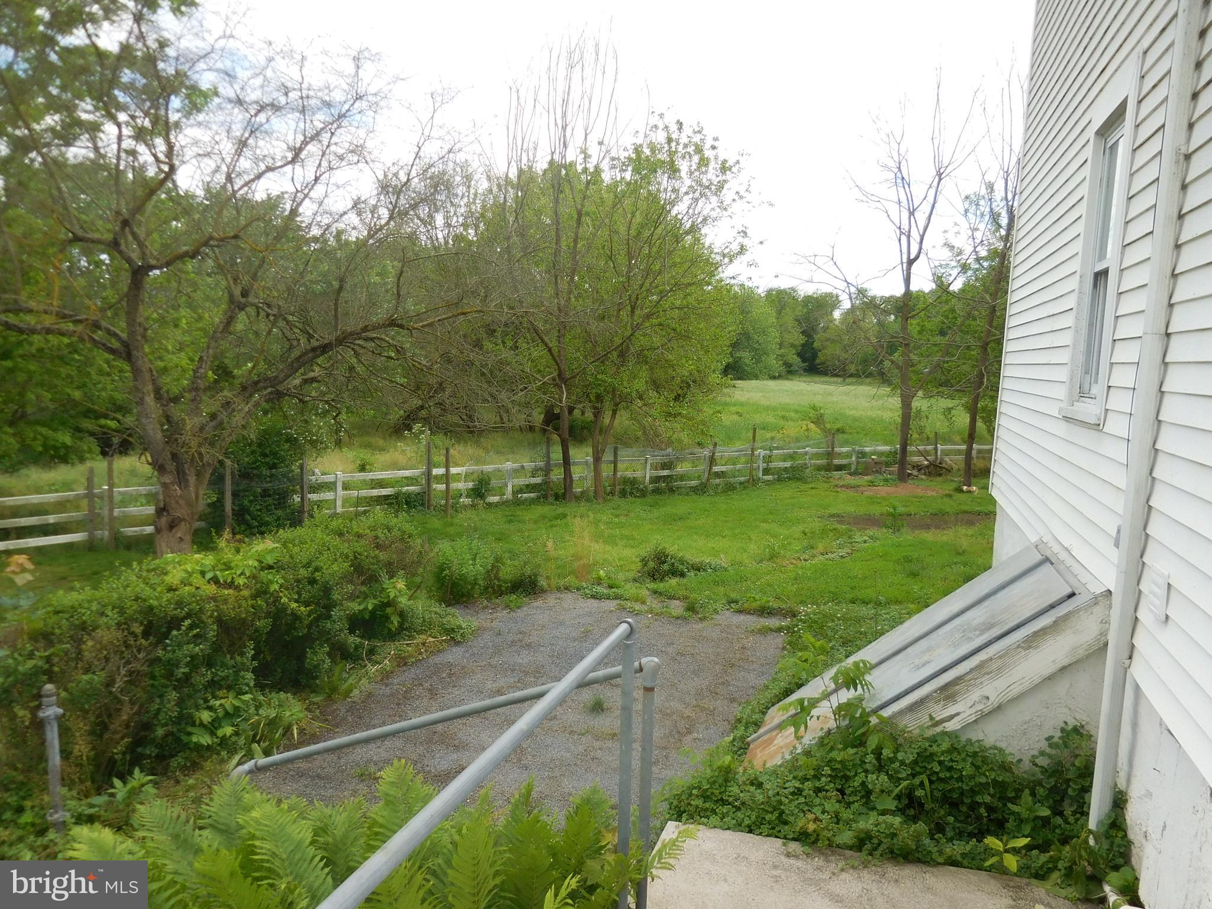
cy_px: 454
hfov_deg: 69.4
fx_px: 875
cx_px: 606
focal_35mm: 25
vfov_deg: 54.9
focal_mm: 4.5
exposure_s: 1/500
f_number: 3.3
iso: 125
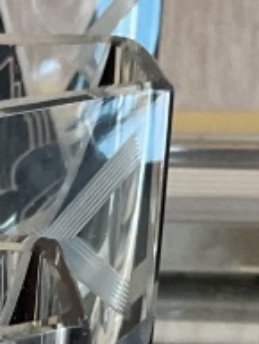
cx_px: -88
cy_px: 631
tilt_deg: -31.2
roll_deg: +2.7
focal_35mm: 180
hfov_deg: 8.1
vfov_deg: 10.3
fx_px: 1794
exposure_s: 1/100
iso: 50
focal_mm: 3
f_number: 1.8
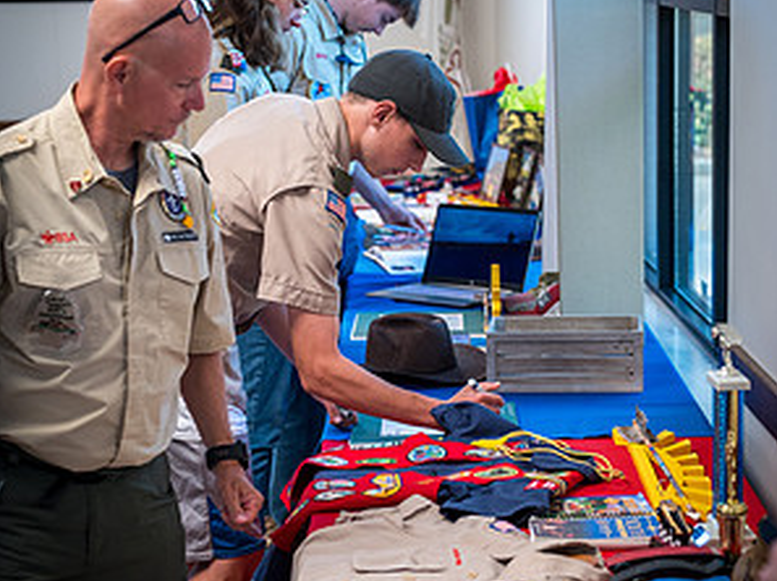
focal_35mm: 102
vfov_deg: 14.5
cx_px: 388
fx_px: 2287
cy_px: 296
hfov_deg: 19.3
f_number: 4
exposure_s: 1/125
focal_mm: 70
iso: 2200
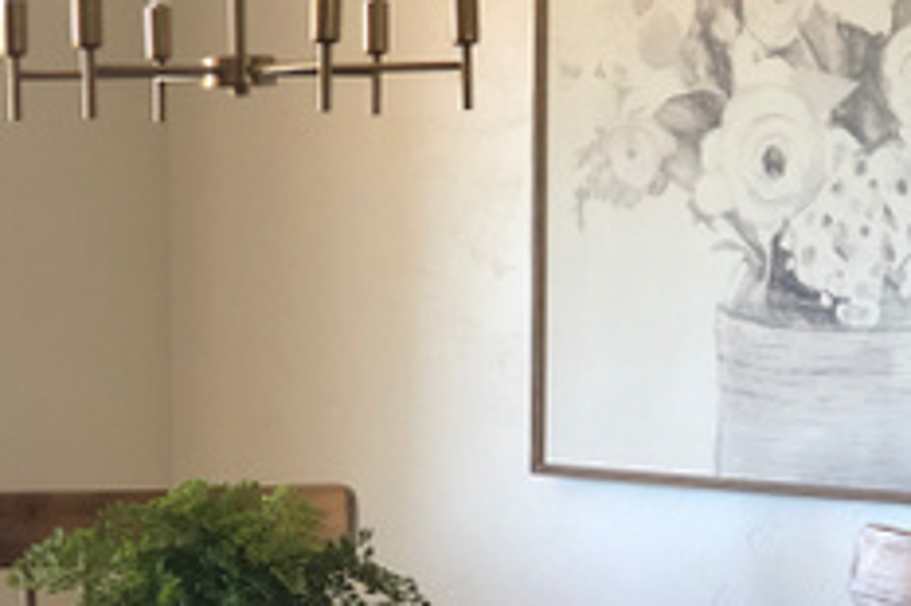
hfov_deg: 16.8
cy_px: 391
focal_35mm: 122
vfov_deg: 11.2
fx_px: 3085
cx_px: 473
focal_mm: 6.6
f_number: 2.8
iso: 64
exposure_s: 1/30
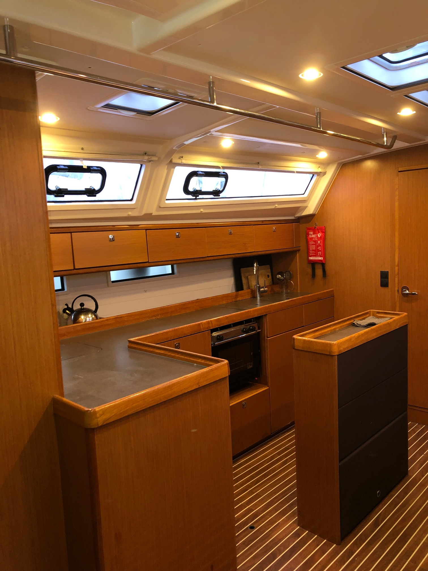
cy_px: 286
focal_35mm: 28
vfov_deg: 63.4
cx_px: 214
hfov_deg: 49.7
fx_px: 462
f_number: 1.8
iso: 80
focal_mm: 3.99
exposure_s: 1/9
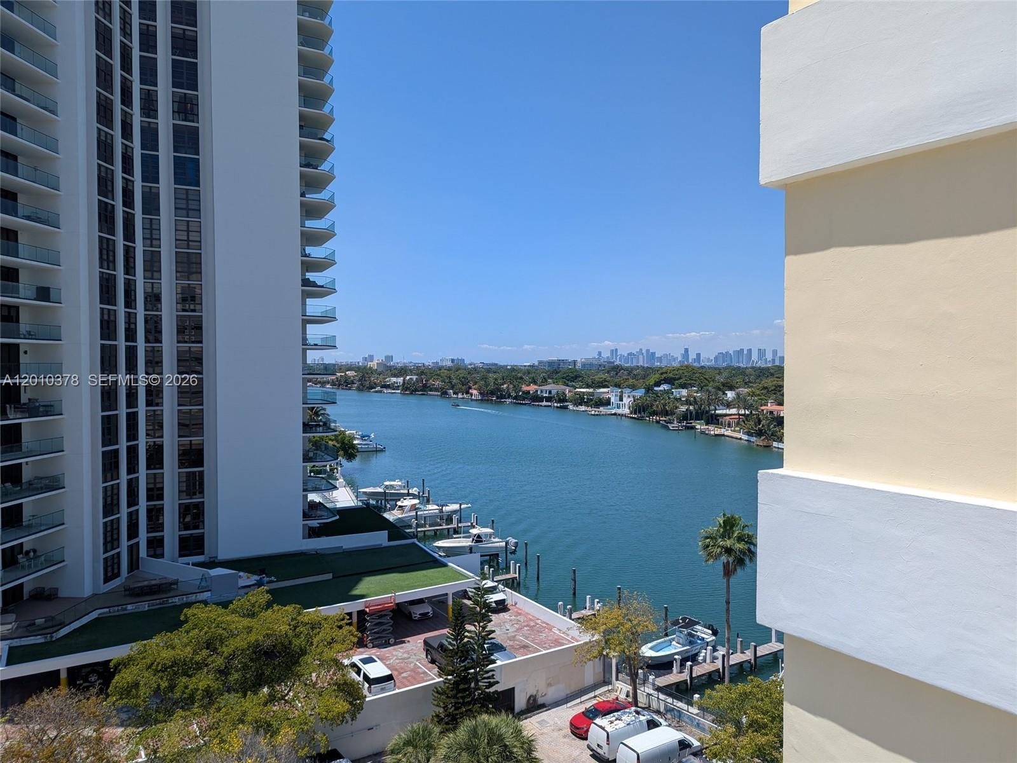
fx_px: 705
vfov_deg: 56.8
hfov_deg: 71.6
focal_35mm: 24
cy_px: 382
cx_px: 508
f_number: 1.85
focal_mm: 6.81
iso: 45
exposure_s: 1/2833
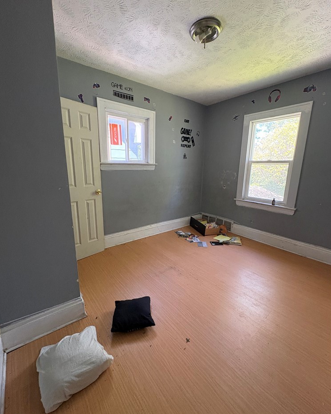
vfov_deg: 96.8
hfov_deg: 84.0
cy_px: 206
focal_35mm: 15
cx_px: 164
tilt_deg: -11.6
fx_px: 184
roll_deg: -1.6
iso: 400
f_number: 2.2
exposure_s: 1/60
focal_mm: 2.22
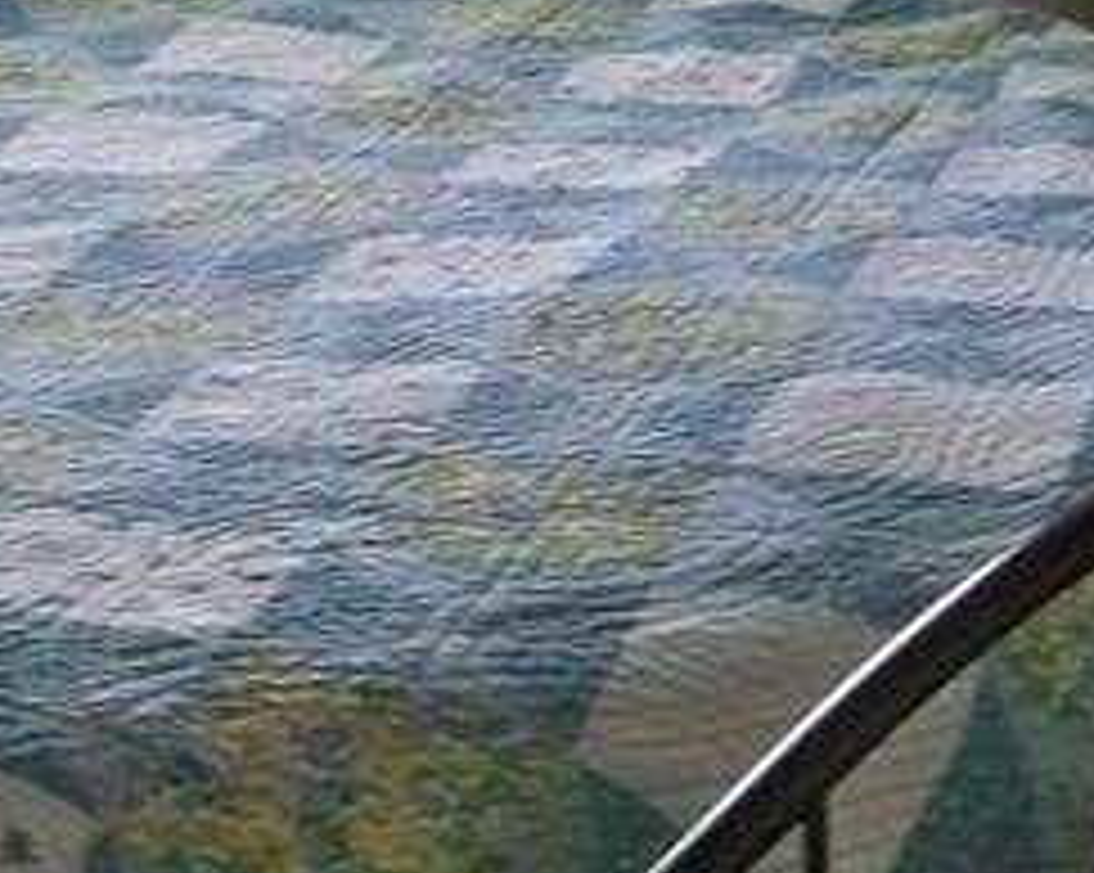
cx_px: -185
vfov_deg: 10.5
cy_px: -279
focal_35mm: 144
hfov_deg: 13.1
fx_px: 4659
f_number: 3.5
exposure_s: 1/30
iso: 160
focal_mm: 6.2
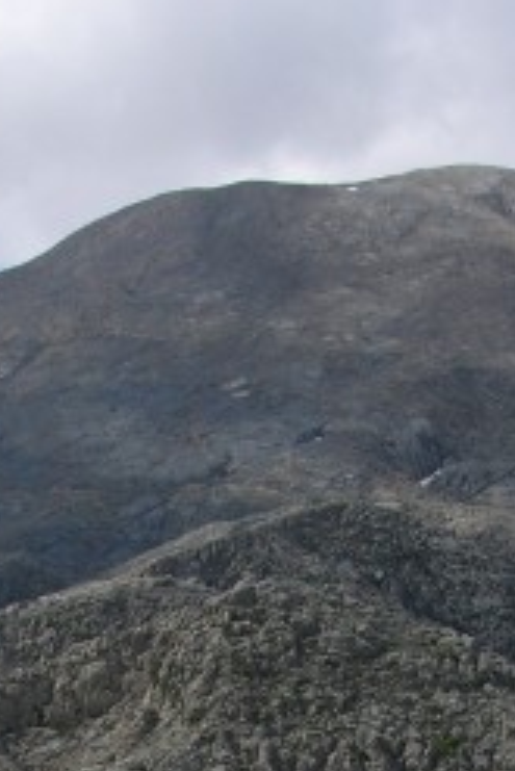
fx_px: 2421
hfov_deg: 12.1
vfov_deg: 17.2
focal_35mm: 113
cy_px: 936
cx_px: 153
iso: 50
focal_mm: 8.9
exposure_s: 1/298
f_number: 6.3
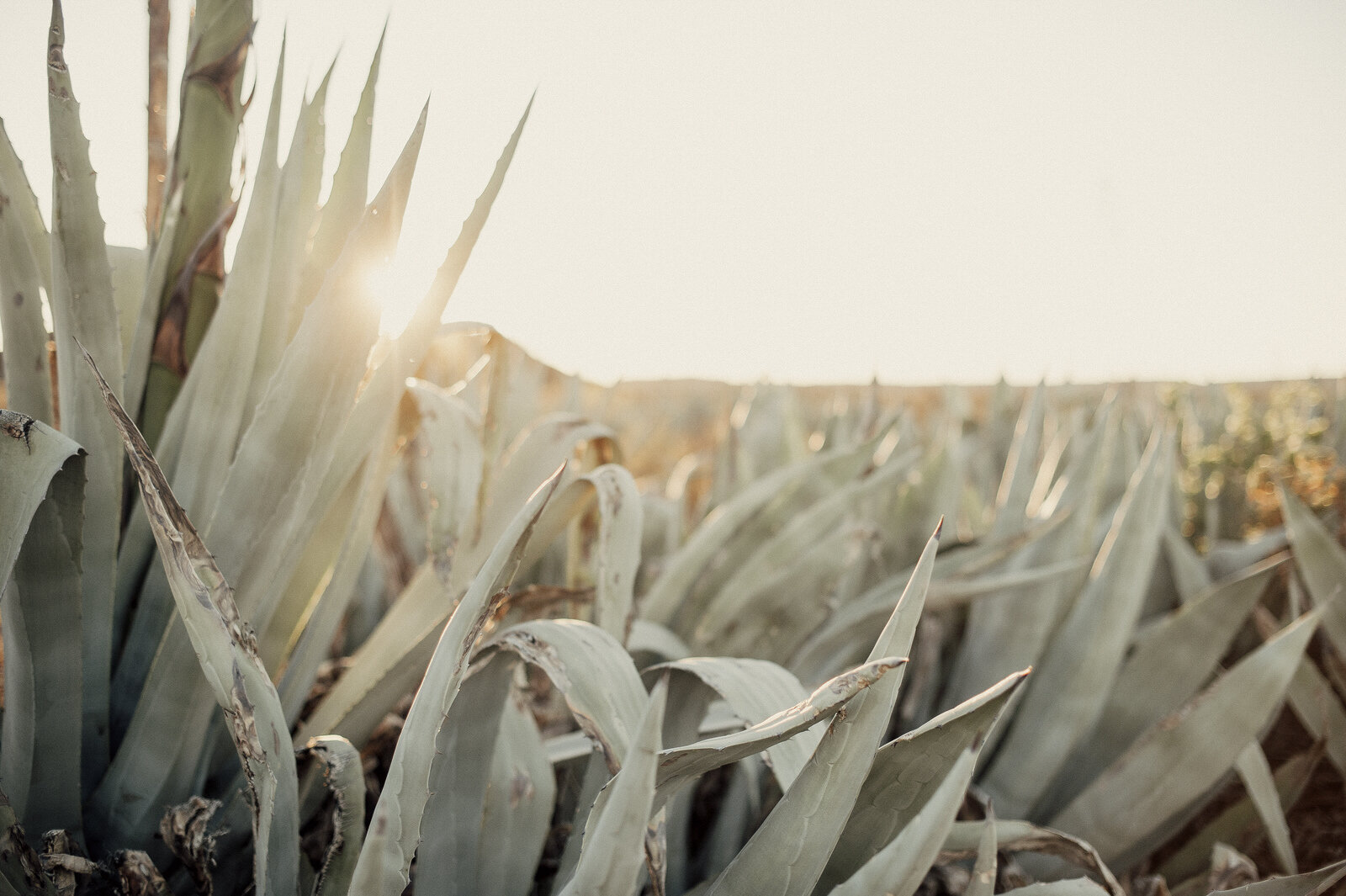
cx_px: 673
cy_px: 448
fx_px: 1868
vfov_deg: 27.0
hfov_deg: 39.6
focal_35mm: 50
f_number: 2.2
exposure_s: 1/2000
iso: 400
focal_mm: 50
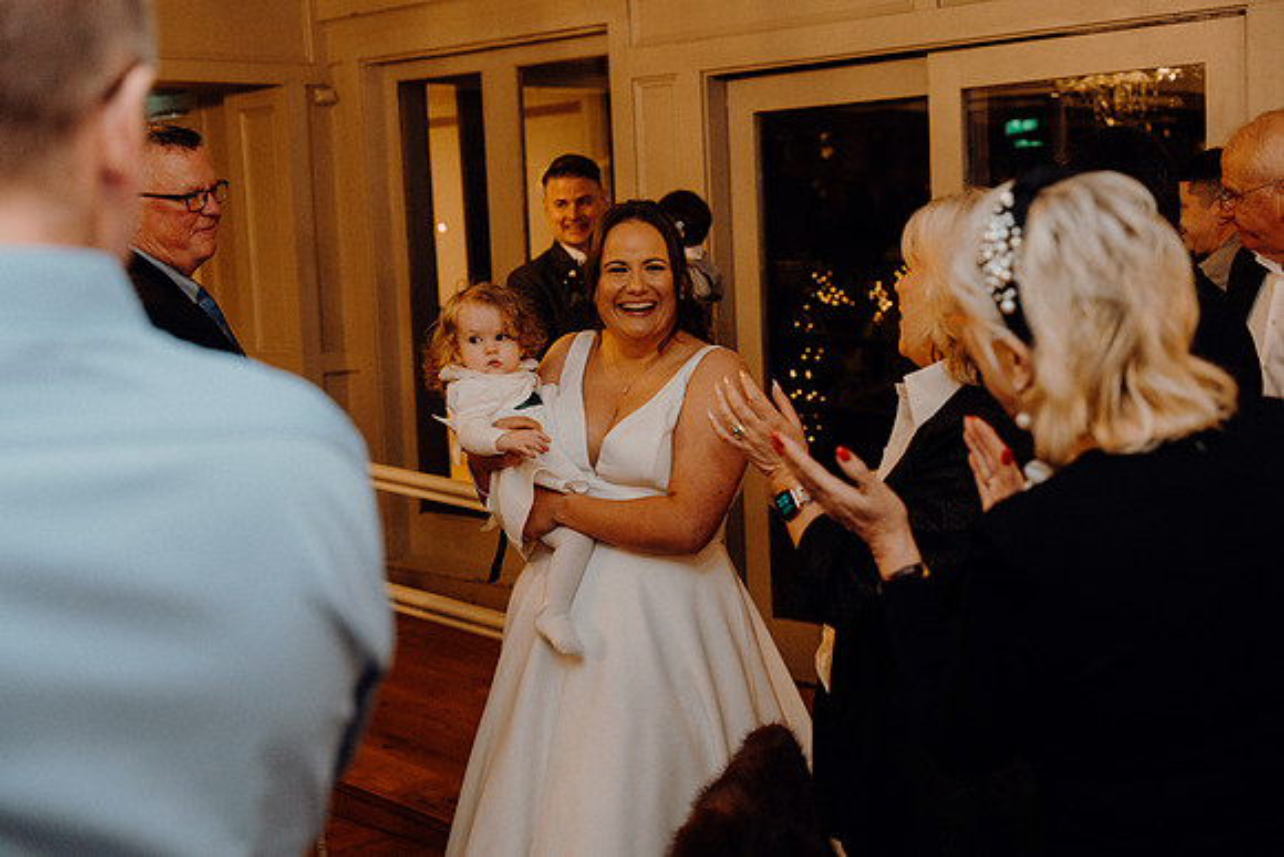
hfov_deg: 40.3
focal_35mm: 49
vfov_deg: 27.5
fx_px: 1748
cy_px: 428
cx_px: 642
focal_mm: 49
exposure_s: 1/160
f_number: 3.5
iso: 2500
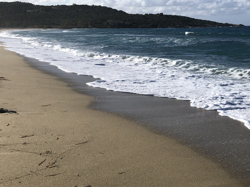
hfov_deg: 39.5
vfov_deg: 30.3
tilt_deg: -3.1
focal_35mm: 47
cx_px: 183
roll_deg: +1.3
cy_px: 45
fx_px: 339
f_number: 1.8
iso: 20
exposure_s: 1/4425
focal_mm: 4
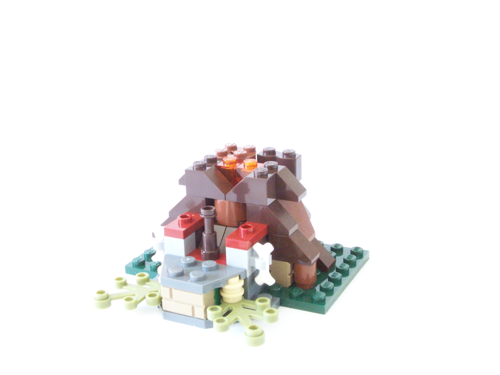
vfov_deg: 26.1
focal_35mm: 56
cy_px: 188
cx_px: 250
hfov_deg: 34.3
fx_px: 809
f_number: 8
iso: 400
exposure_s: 1/6
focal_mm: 9.3
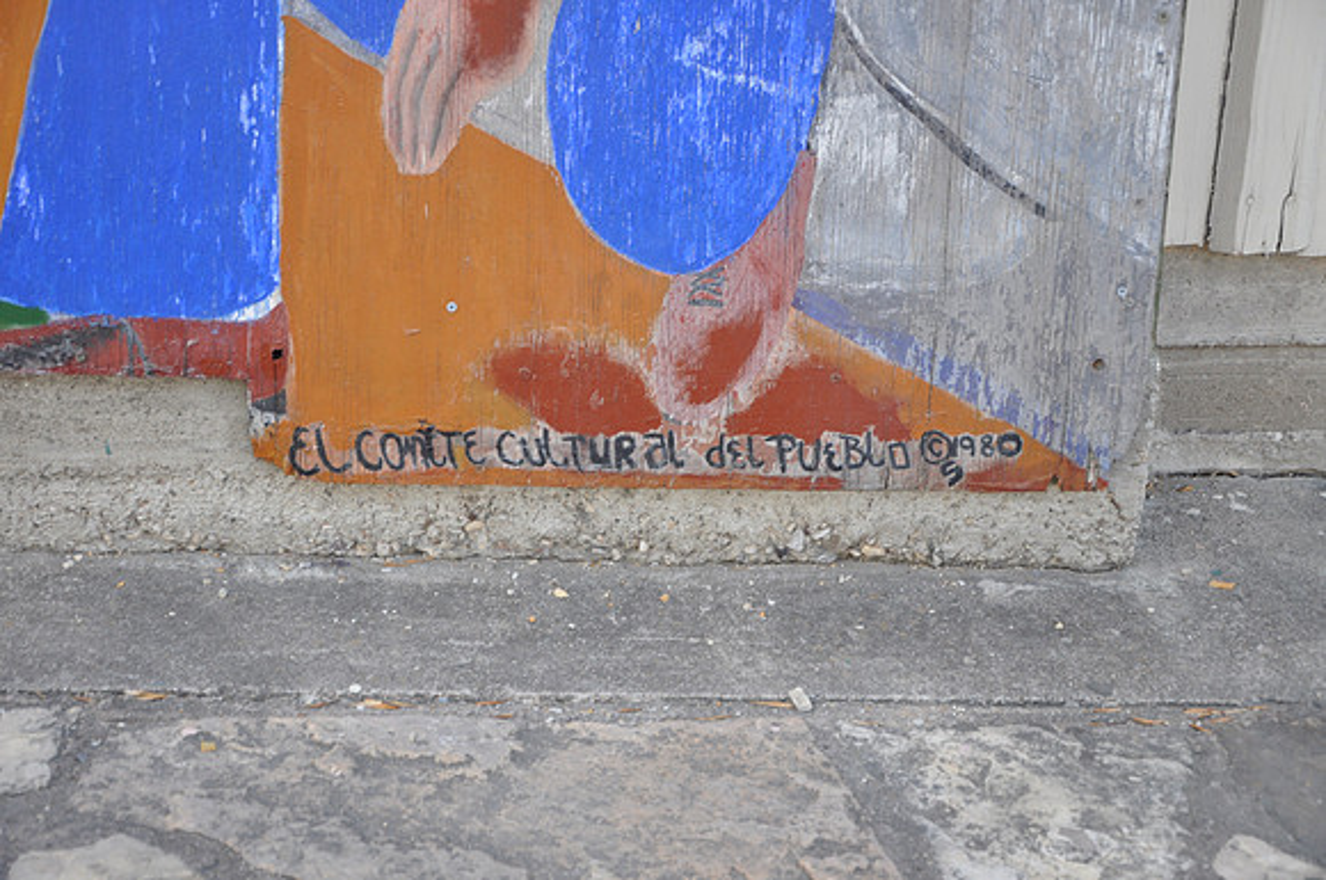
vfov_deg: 17.4
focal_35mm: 78
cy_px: 440
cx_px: 663
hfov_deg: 26.0
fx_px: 2869
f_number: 5.6
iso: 200
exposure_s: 1/30
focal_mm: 52
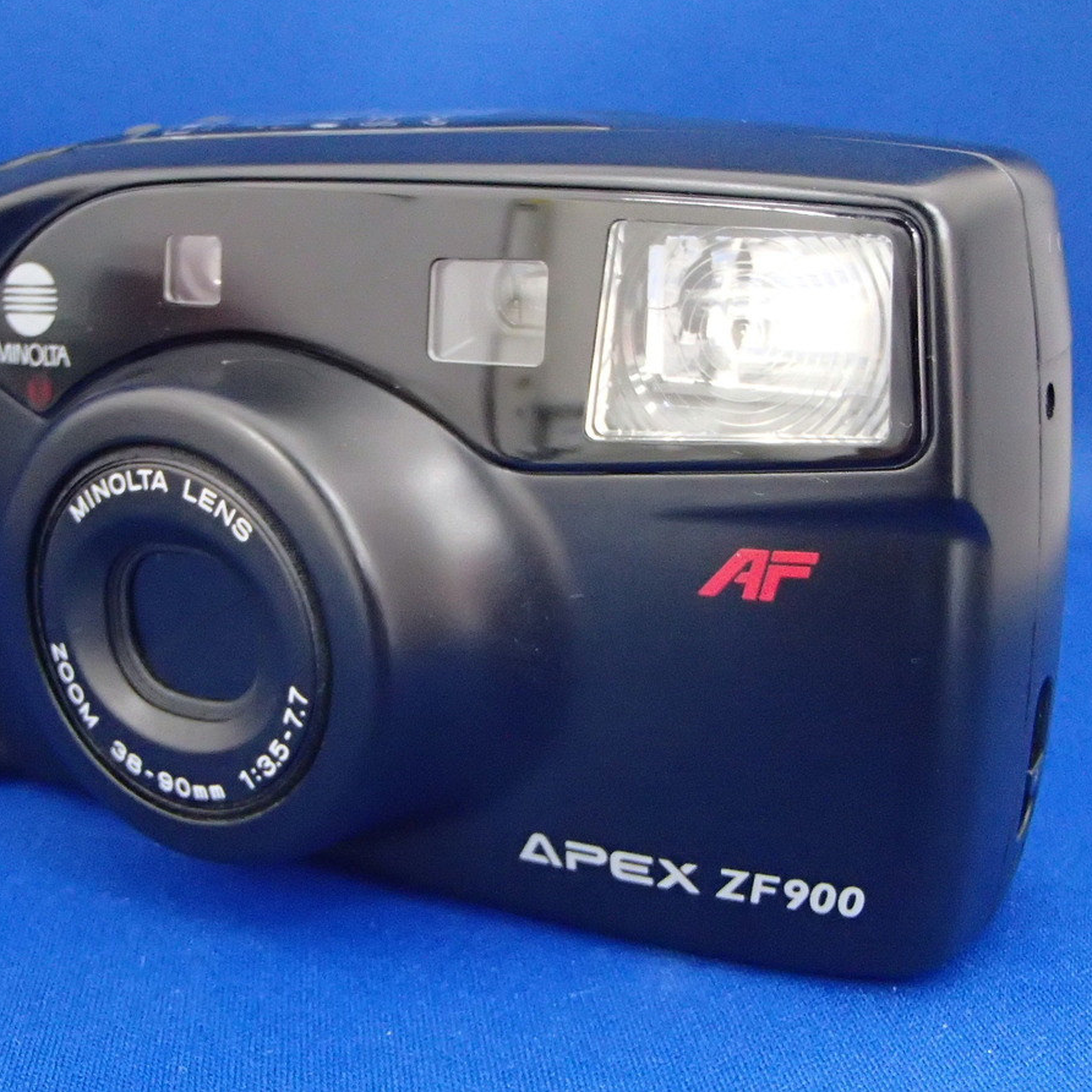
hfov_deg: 38.2
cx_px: 438
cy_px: 542
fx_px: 1570
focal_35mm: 44
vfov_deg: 38.3
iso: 1600
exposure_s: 1/40
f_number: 4.7
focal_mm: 6.64
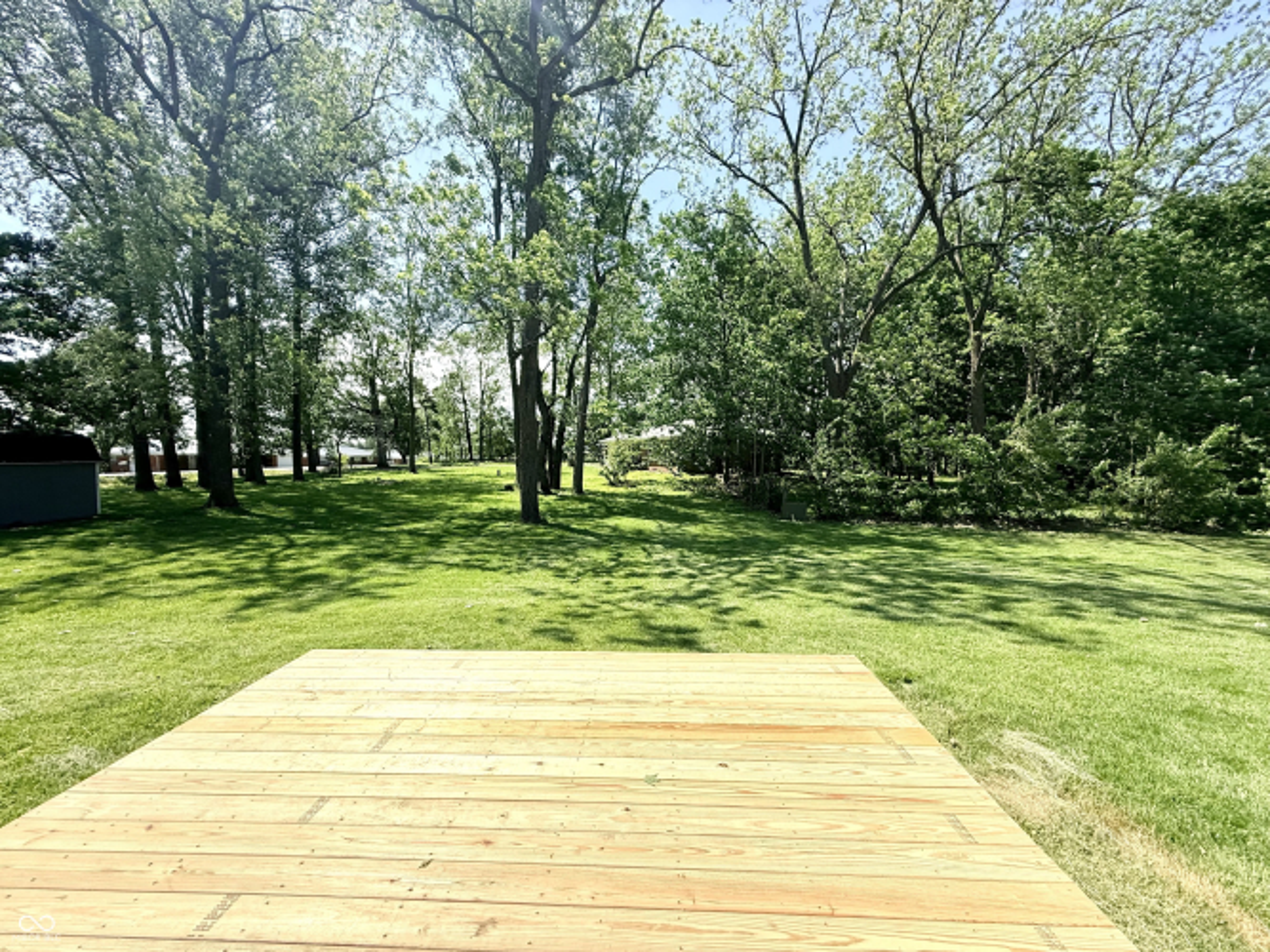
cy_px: 476
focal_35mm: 14
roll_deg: -0.6
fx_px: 514
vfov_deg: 85.7
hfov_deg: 102.1
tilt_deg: -2.1
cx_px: 635
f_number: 2.2
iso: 80
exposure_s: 1/1497
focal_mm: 2.22
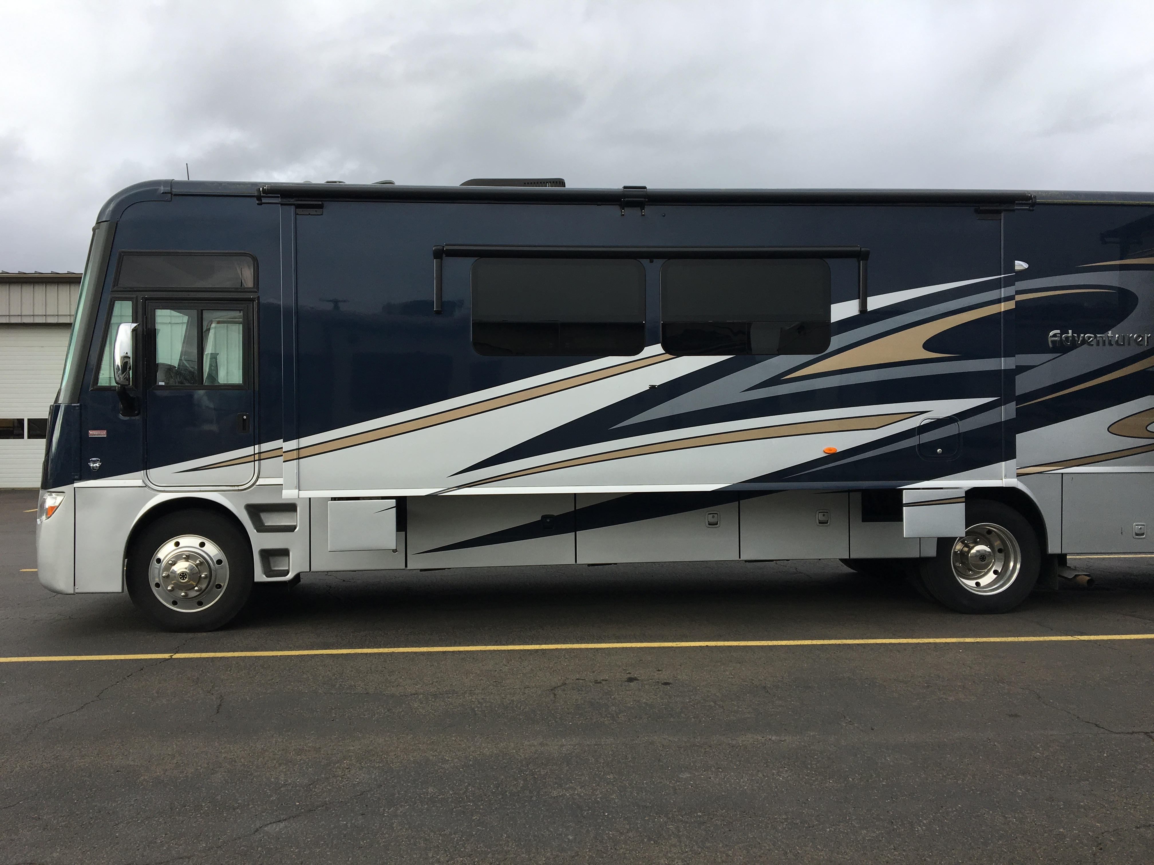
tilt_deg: +0.6
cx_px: 577
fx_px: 967
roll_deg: +1.1
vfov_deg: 48.2
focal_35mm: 29
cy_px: 432
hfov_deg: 61.7
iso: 25
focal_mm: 4.15
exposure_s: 1/569
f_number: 2.2
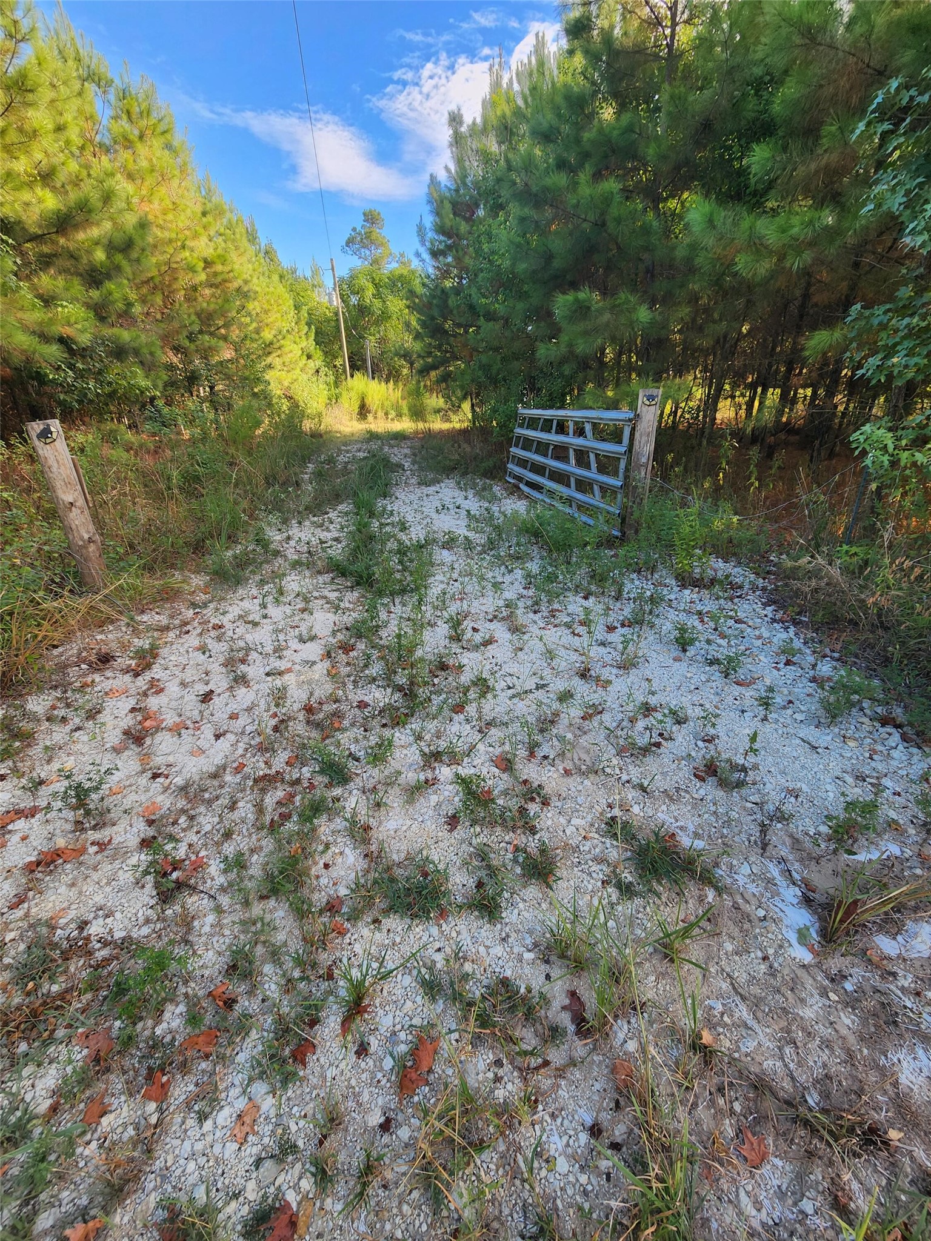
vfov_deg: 106.2
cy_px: 620
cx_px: 466
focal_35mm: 13
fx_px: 466
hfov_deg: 89.9
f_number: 2.2
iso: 50
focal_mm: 2.2
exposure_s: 1/244
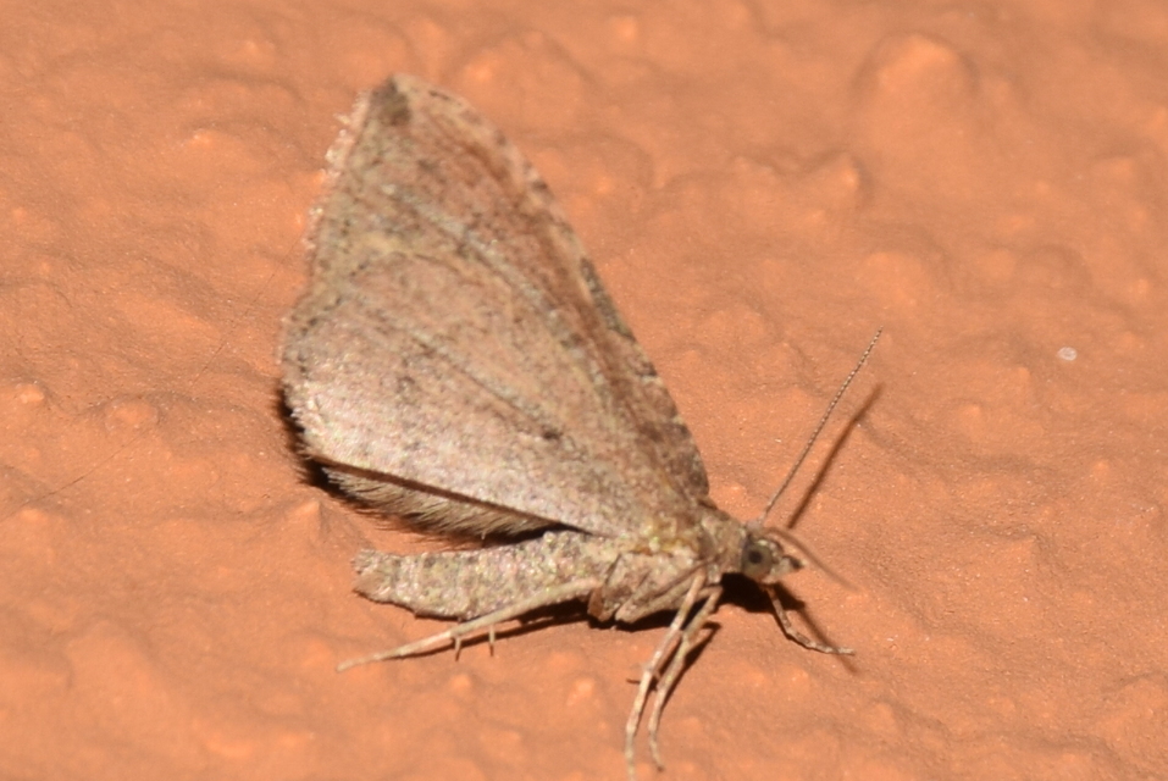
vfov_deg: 6.6
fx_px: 6819
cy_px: 390
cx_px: 584
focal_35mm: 210
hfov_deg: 9.8
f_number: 13
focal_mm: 140
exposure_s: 1/160
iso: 100
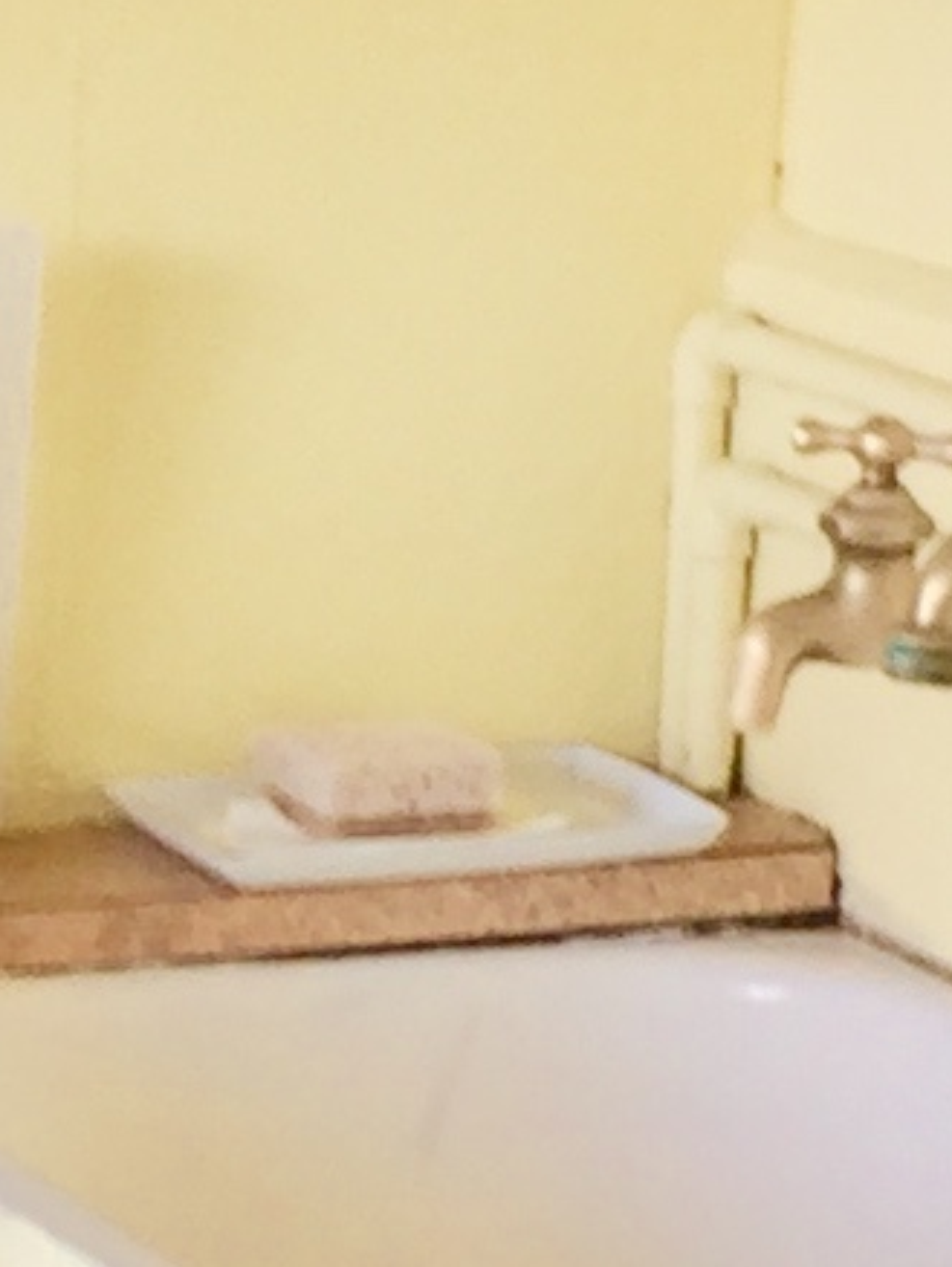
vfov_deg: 9.2
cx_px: -952
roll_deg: -1.8
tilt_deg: -10.4
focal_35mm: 216
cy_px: 810
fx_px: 7913
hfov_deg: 6.7
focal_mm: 4.15
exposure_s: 1/60
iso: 32
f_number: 2.2
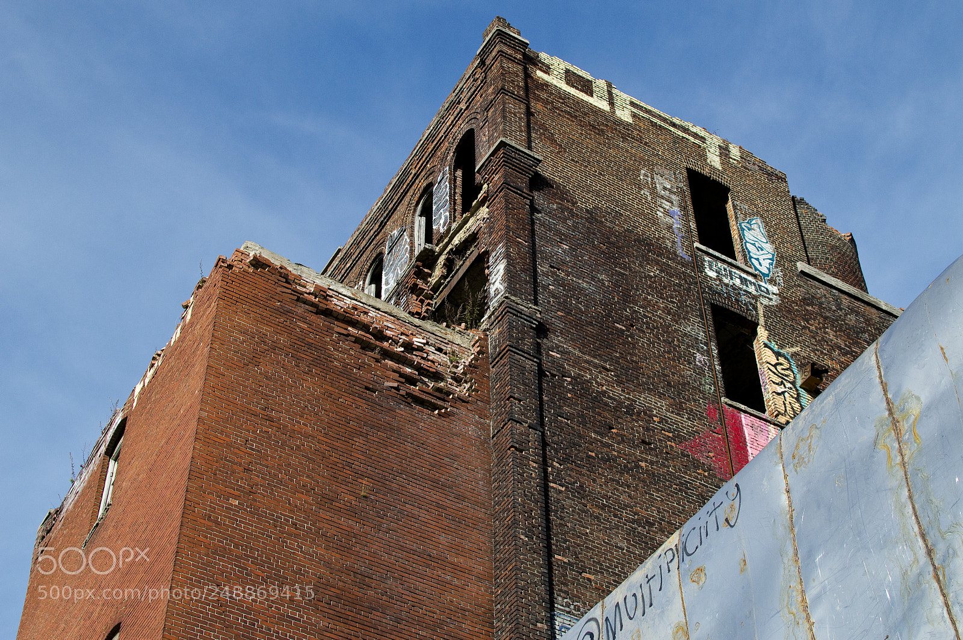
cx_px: 482
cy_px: 320
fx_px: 1403
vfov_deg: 25.7
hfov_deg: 37.9
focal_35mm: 52
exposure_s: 1/1250
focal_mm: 35
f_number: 5.6
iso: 400
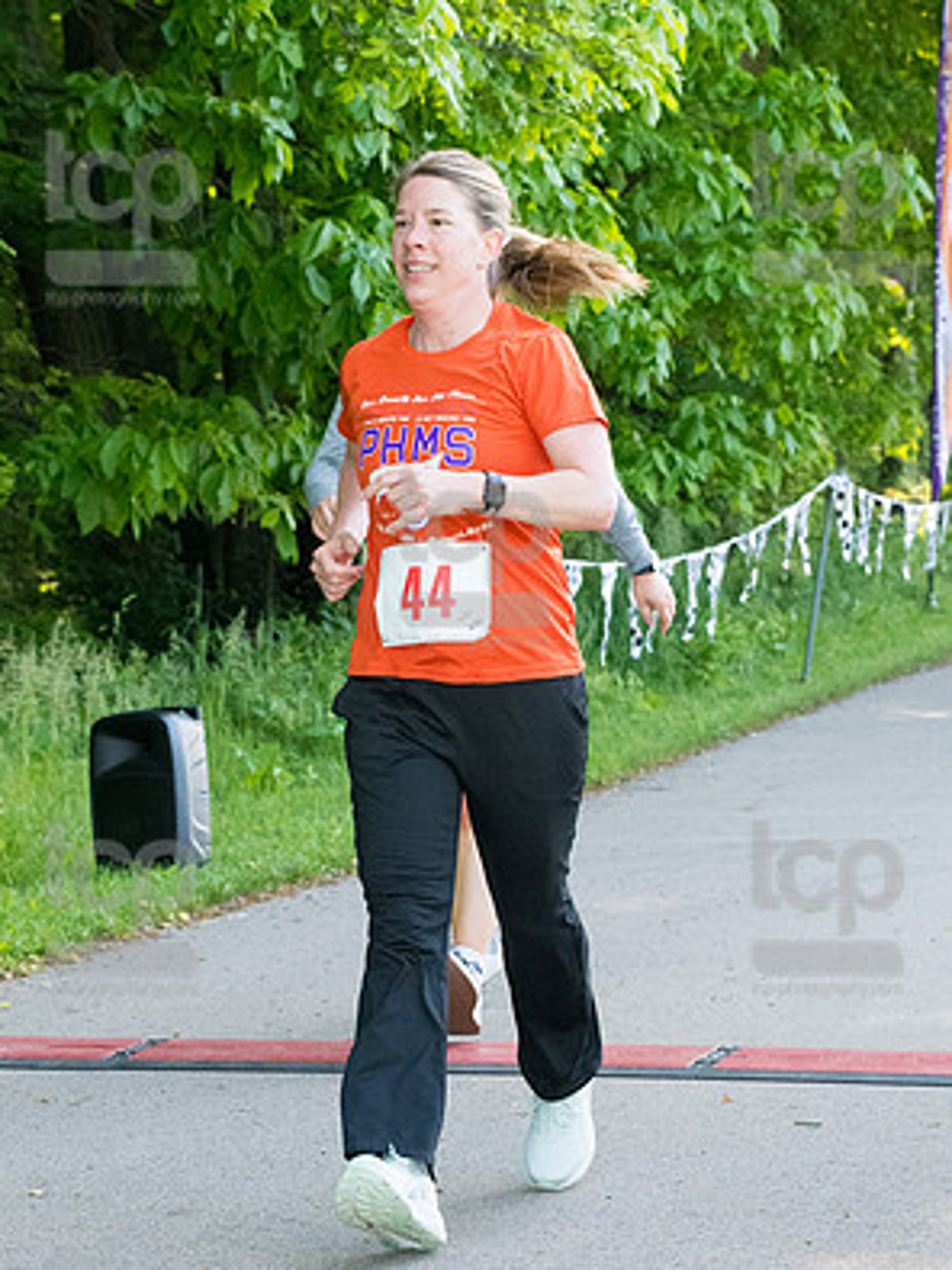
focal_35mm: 115
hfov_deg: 12.9
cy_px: 559
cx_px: 474
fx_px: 4219
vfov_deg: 17.1
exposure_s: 1/1600
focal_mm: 70
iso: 4000
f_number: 5.6
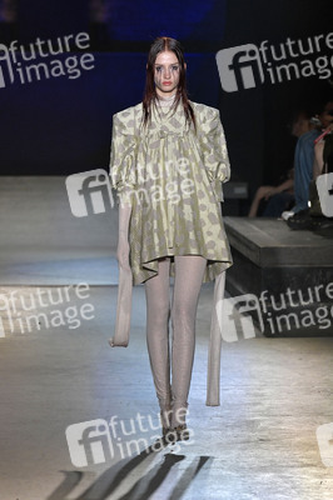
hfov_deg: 6.0
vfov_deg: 9.0
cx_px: 166
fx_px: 3169
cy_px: 250
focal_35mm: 228
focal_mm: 190
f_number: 7.1
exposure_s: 1/400
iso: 2500
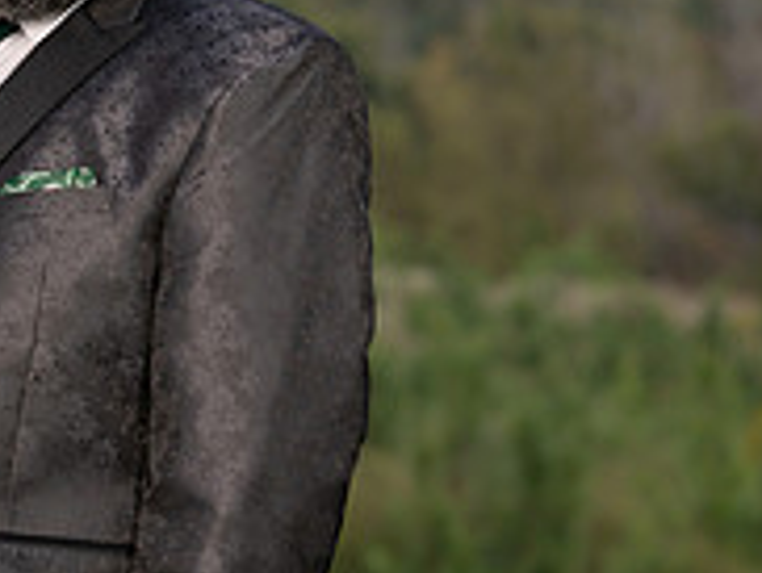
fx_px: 8442
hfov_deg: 5.1
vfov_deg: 3.9
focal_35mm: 383
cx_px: -327
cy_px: 115
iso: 100
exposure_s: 1/250
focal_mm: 125
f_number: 5.6
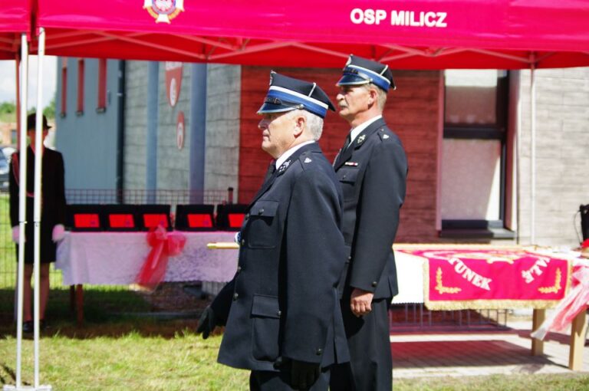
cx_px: 294
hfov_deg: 27.0
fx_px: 1226
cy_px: 196
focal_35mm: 75
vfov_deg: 18.1
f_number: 4.5
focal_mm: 50
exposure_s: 1/750
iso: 200
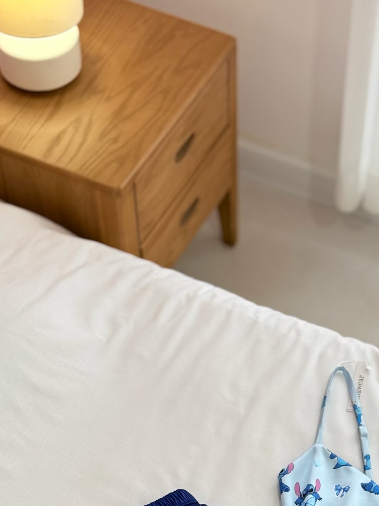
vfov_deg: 22.0
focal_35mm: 87
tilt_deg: -53.6
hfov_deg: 16.8
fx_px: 1271
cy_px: 456
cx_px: 336
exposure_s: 1/100
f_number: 1.78
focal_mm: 6.76
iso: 64
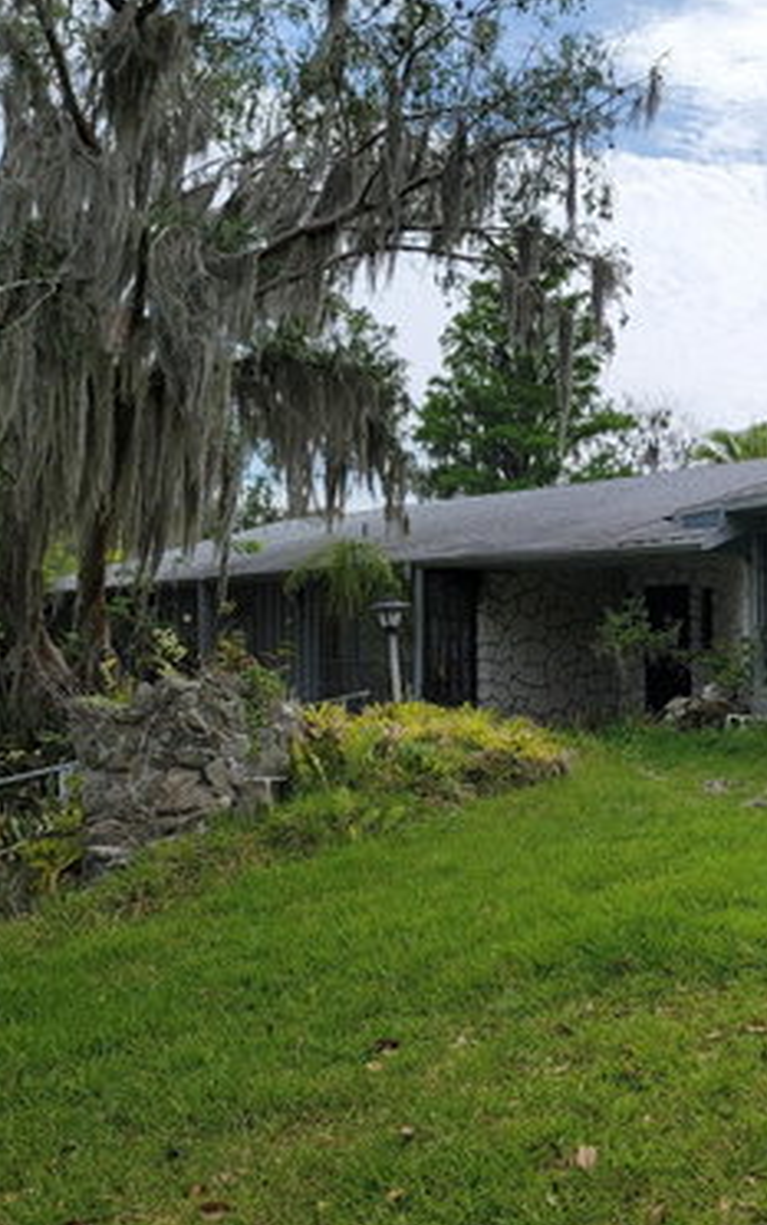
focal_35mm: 35
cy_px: 622
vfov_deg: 55.3
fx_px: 1169
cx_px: 833
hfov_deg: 32.2
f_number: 1.8
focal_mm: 6.7
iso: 16
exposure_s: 1/1157
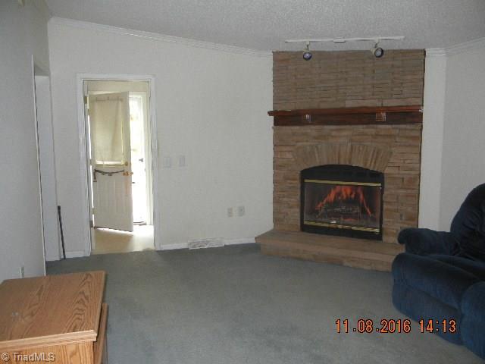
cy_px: 182
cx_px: 242
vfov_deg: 46.8
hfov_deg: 60.0
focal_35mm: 30
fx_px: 420
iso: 387
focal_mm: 5.4
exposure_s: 1/30
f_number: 3.5
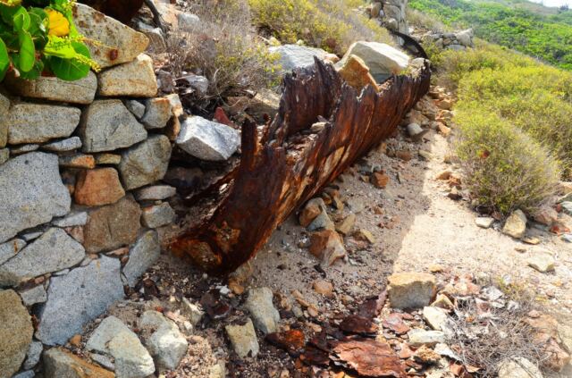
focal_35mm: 27
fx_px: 428
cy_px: 189
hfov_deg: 67.5
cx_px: 286
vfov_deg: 47.7
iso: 200
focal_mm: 18
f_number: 18
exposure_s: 1/50
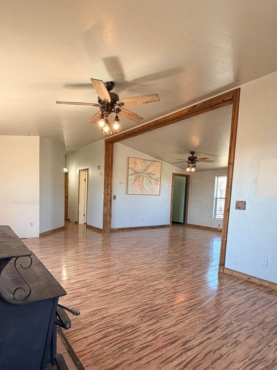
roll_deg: -1.8
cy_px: 216
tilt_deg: -5.7
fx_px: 213
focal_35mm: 20
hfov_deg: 65.6
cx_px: 118
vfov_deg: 81.1
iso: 125
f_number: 2.2
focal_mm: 2.22
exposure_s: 1/121
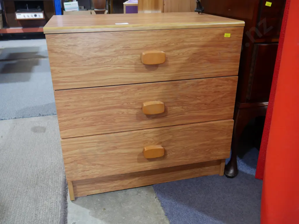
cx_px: 150
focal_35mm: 32
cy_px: 112
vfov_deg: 44.2
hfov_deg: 56.8
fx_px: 277
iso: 640
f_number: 3.6
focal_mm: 16
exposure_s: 1/60
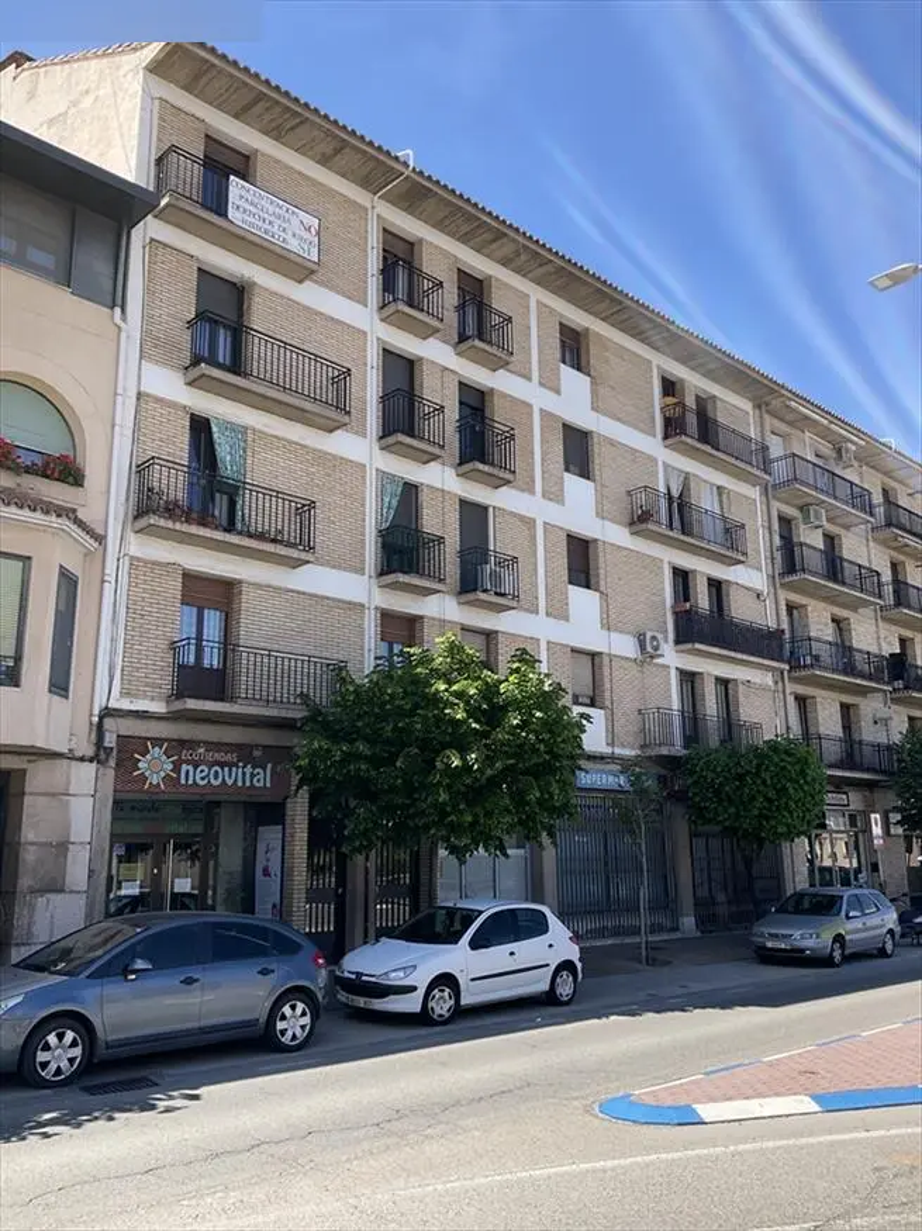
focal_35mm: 29
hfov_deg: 48.2
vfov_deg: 61.7
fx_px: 1031
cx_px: 461
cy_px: 616
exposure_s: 1/1279
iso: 25
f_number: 1.8
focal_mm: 3
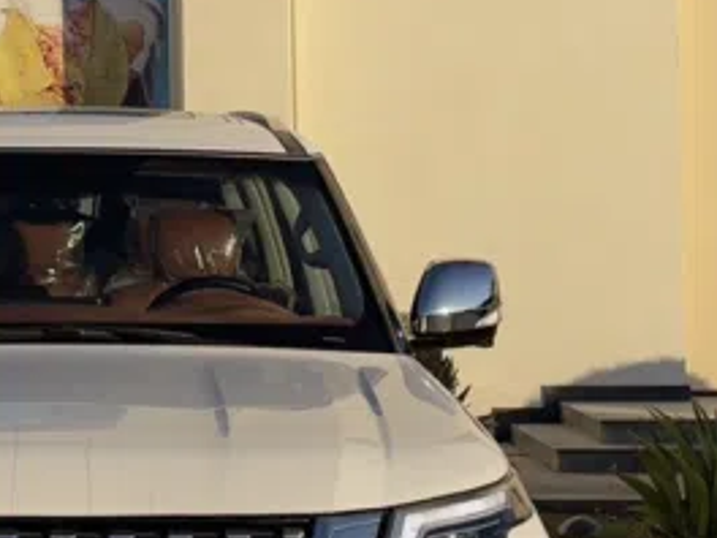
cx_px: 41
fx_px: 1305
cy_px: 155
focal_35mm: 63
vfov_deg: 23.1
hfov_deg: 29.2
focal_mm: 4.2
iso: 32
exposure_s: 1/3509
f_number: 1.6
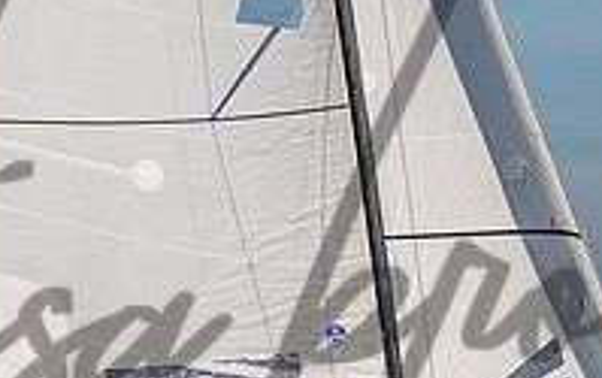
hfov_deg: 4.4
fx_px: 7804
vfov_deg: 2.8
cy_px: 286
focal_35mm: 475
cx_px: 508
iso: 320
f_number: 5.6
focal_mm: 155
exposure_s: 1/5000
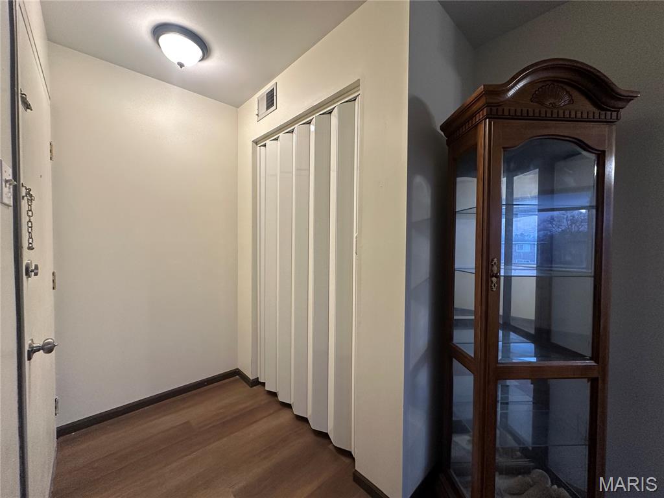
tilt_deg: -1.5
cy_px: 249
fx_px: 269
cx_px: 332
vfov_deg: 85.7
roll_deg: -0.8
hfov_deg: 102.1
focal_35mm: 14
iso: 200
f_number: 2.2
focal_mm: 2.22
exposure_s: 1/60
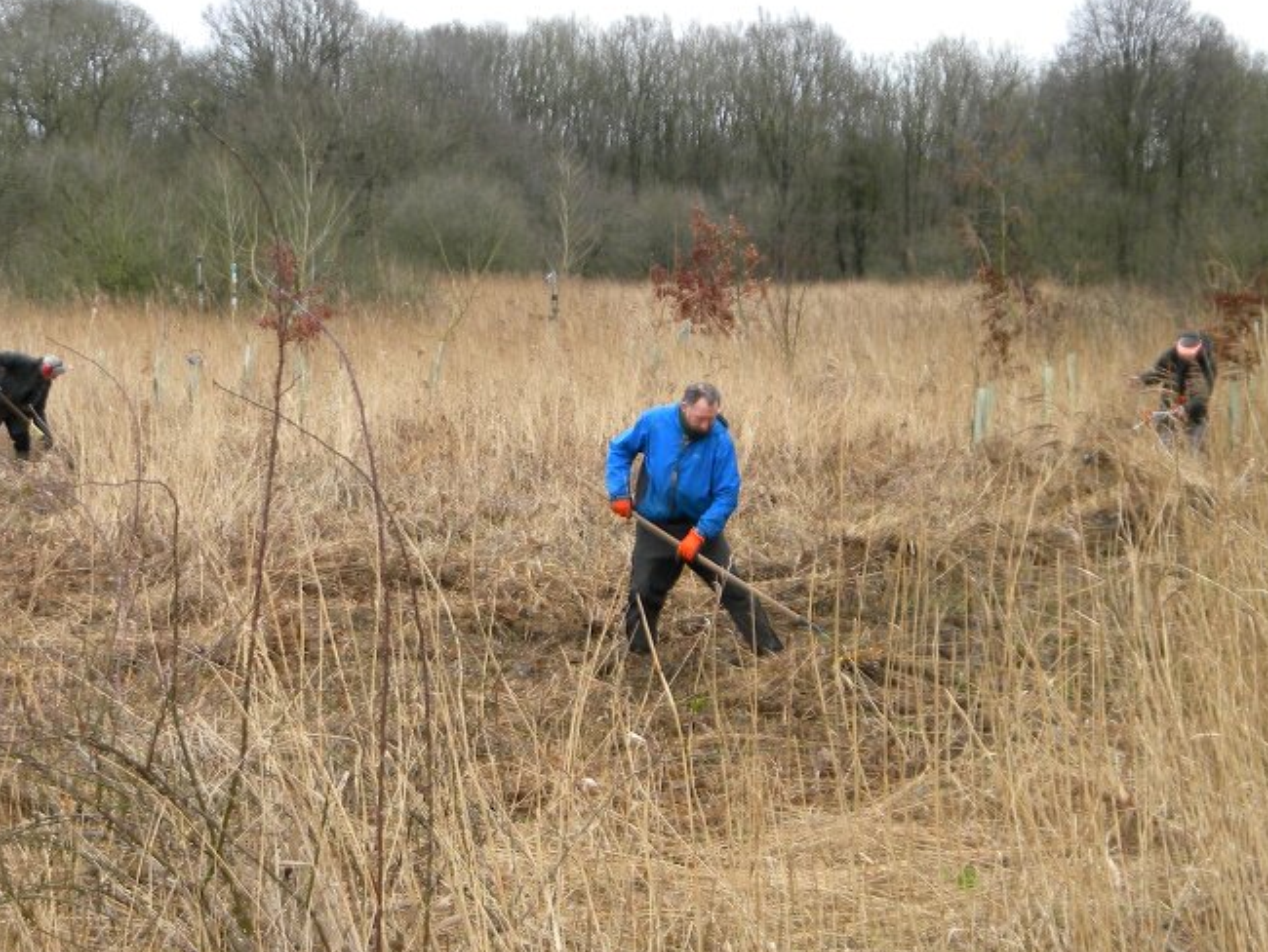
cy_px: 536
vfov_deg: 19.9
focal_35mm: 74
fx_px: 2712
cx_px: 542
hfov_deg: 26.3
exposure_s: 1/99.8
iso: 80
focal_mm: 8.6
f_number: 3.9
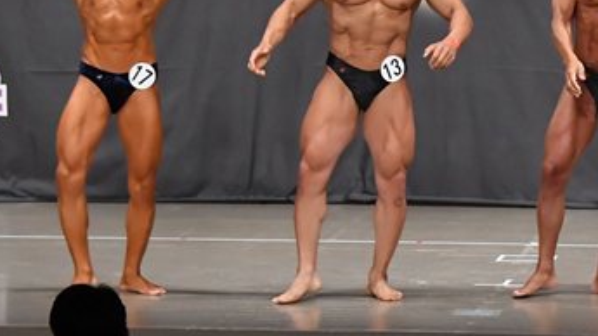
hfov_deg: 7.8
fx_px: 4360
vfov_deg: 4.4
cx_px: 578
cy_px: 76
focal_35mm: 275
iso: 6400
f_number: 5.6
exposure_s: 1/400
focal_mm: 78
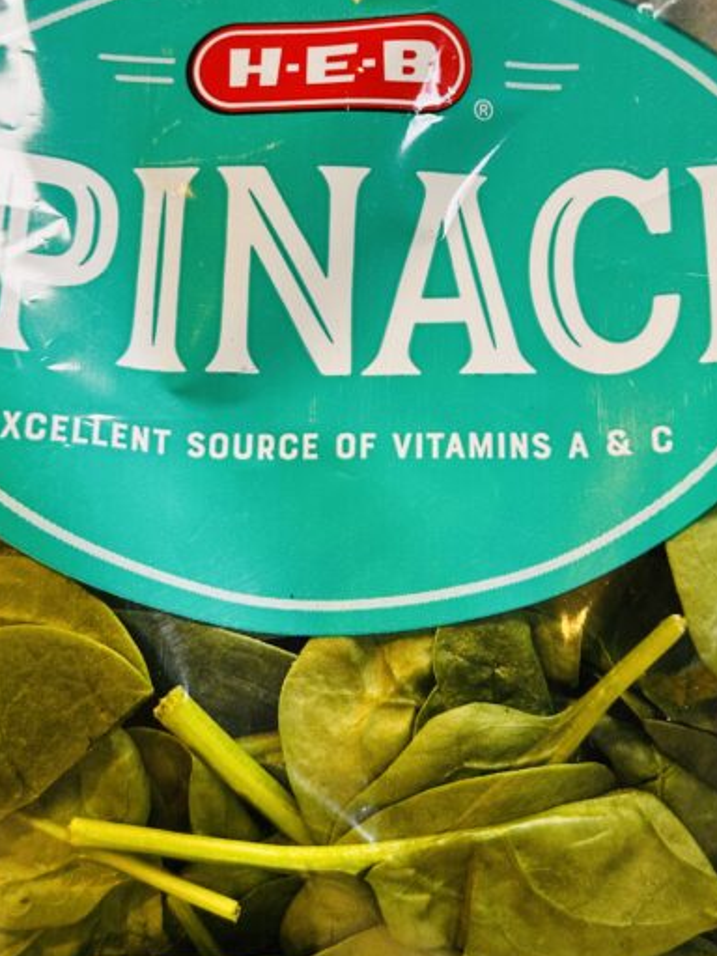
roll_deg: +0.0
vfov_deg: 39.0
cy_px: 288
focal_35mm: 48
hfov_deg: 30.3
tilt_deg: -17.6
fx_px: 1326
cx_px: 370
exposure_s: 1/60
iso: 125
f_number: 1.78
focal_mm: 6.86
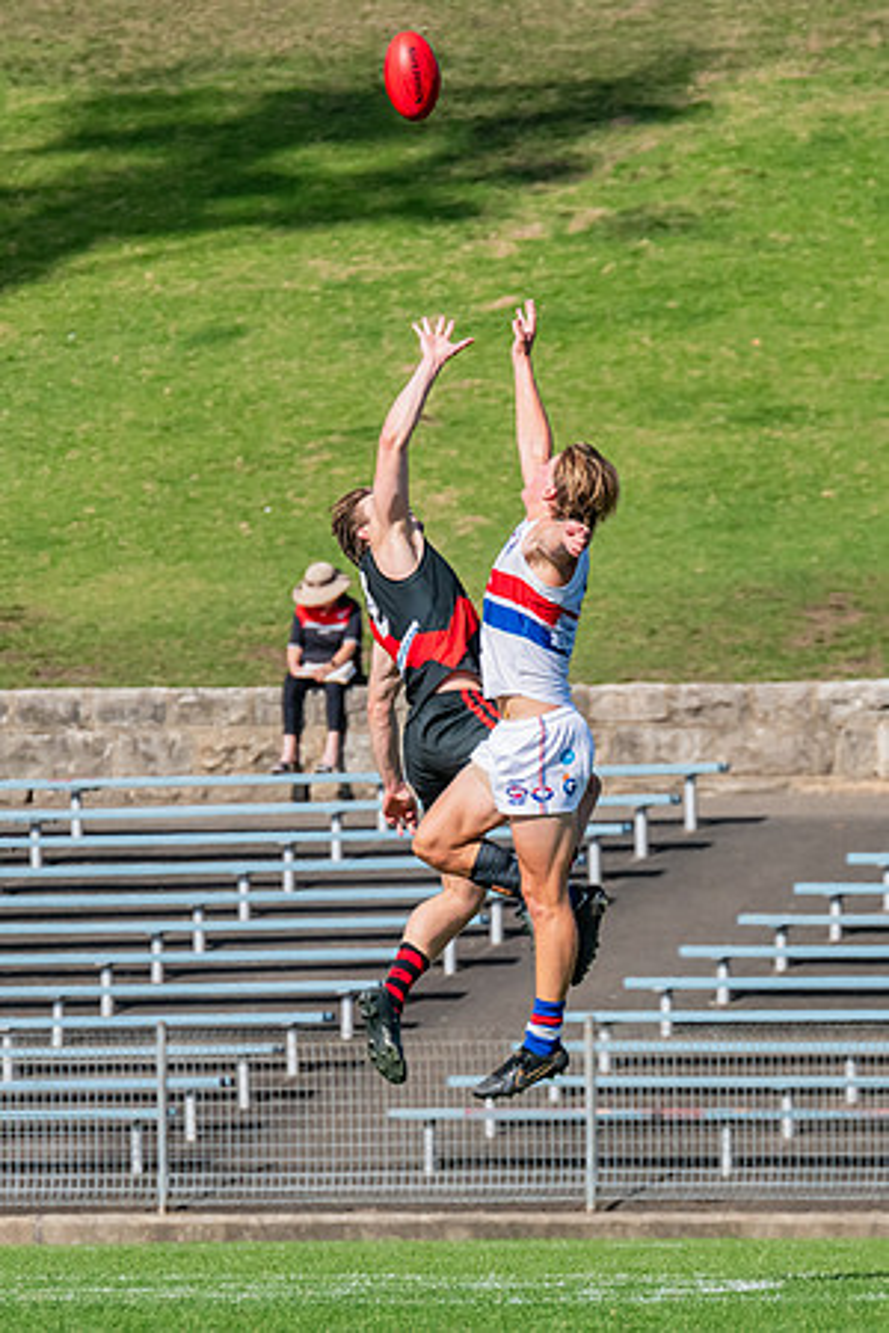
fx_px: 28213
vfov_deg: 2.7
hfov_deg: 1.8
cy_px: 805
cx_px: 586
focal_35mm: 762
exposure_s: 1/1600
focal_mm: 420
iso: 800
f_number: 11
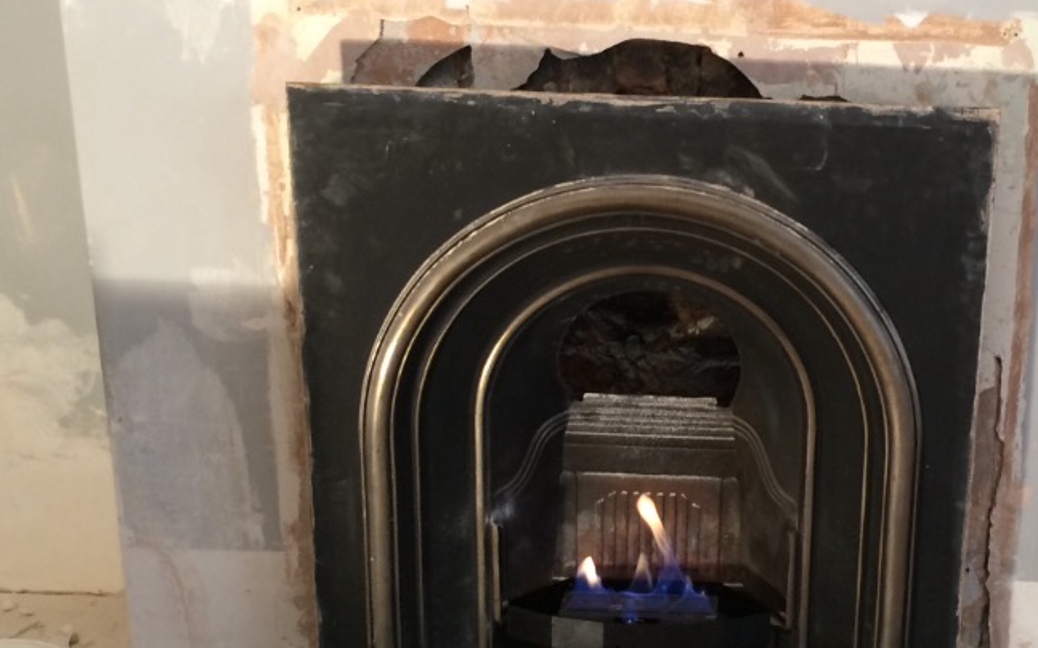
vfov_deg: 22.7
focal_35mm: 57
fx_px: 1612
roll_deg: -1.9
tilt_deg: -18.1
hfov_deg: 35.0
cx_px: 770
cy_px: 300
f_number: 2.2
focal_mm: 4.15
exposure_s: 1/33
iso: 125
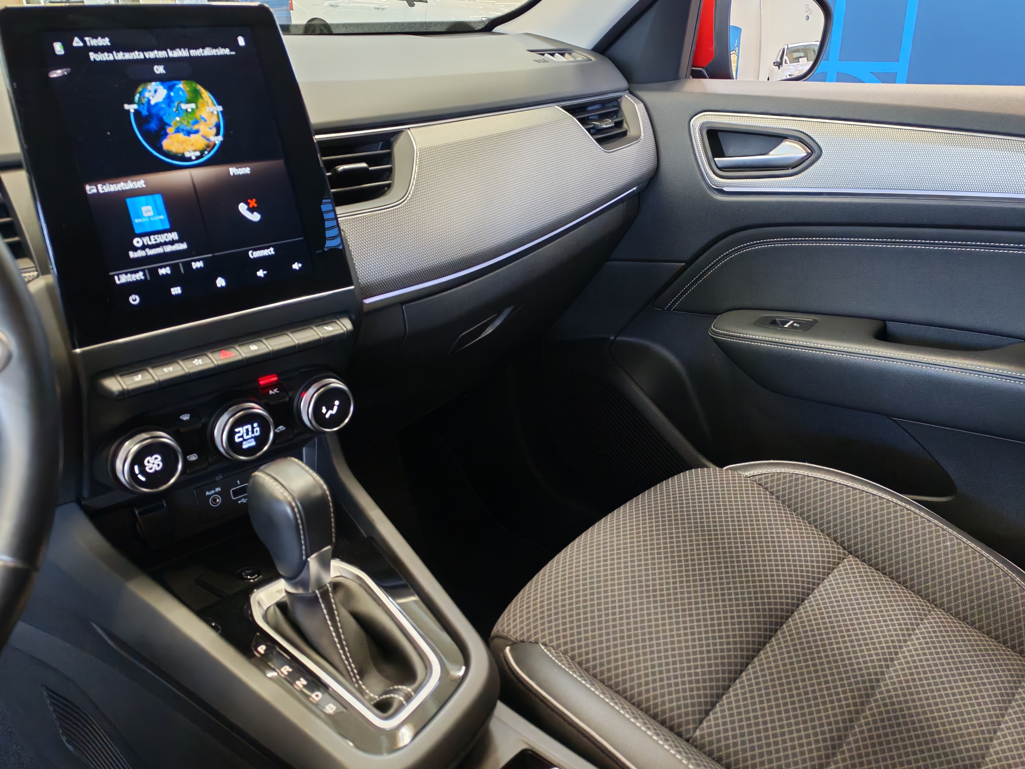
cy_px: 389
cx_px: 525
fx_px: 948
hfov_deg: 56.8
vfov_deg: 44.2
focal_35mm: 32
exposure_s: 1/100
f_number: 1.9
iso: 1337
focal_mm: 6.12
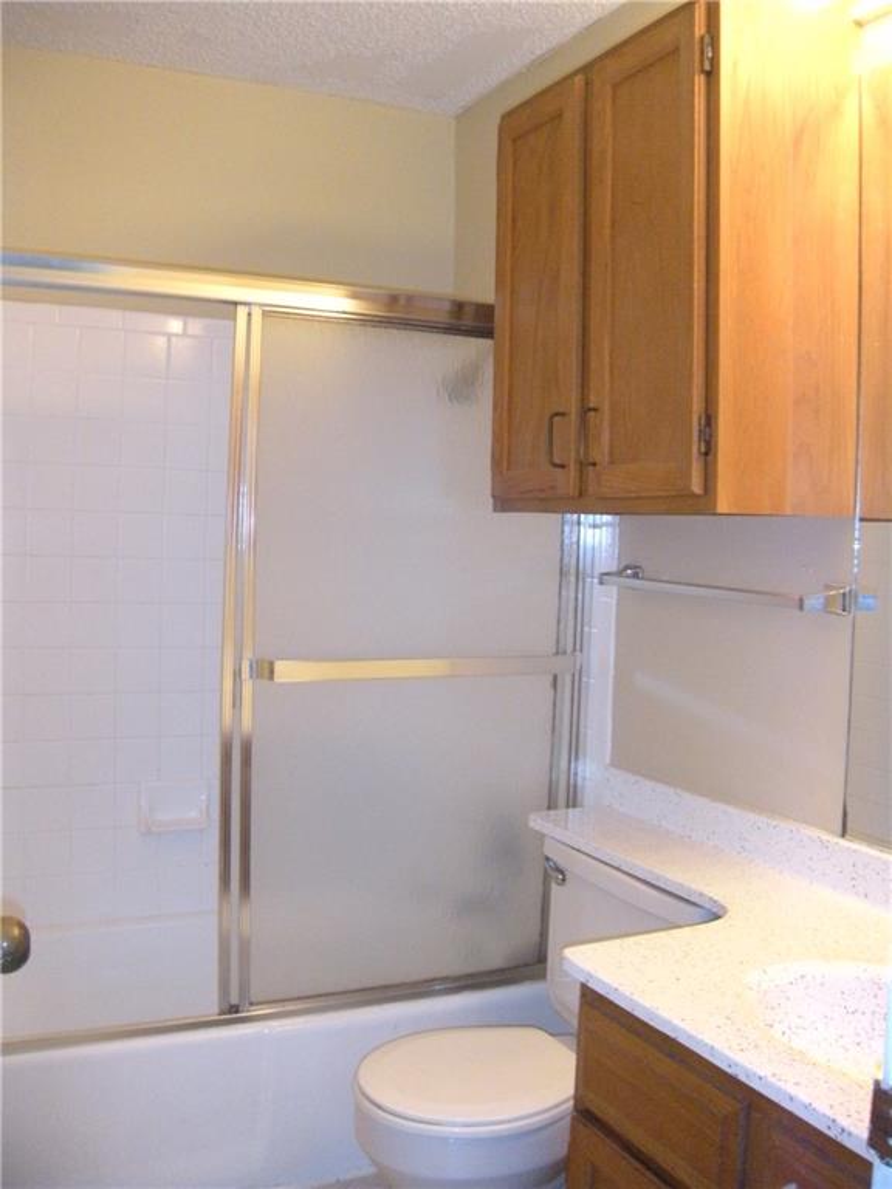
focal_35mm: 35
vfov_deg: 52.6
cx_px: 446
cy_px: 594
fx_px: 1203
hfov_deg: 40.7
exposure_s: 1/30
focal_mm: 5.9
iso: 400
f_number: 3.8
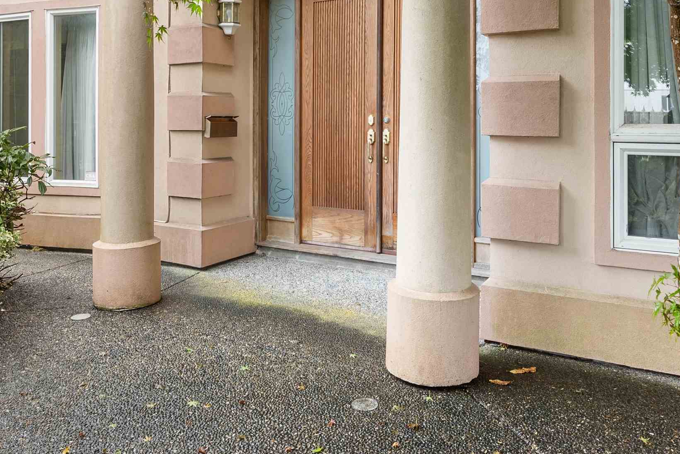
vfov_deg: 42.6
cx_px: 325
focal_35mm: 30
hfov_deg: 61.9
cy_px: 124
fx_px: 567
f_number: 8
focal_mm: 16
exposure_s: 1/10
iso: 200
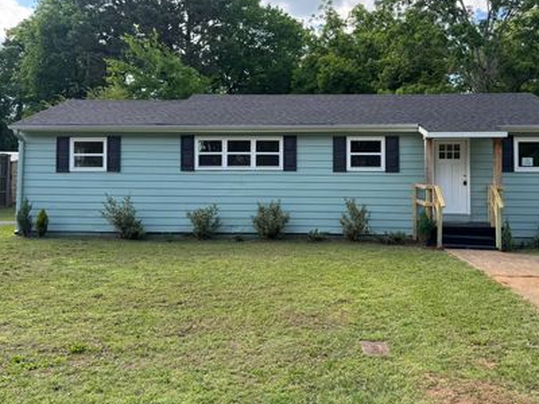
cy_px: 169
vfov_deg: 46.6
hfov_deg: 59.7
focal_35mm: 30
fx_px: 467
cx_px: 310
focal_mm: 6.76
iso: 80
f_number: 1.78
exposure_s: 1/812
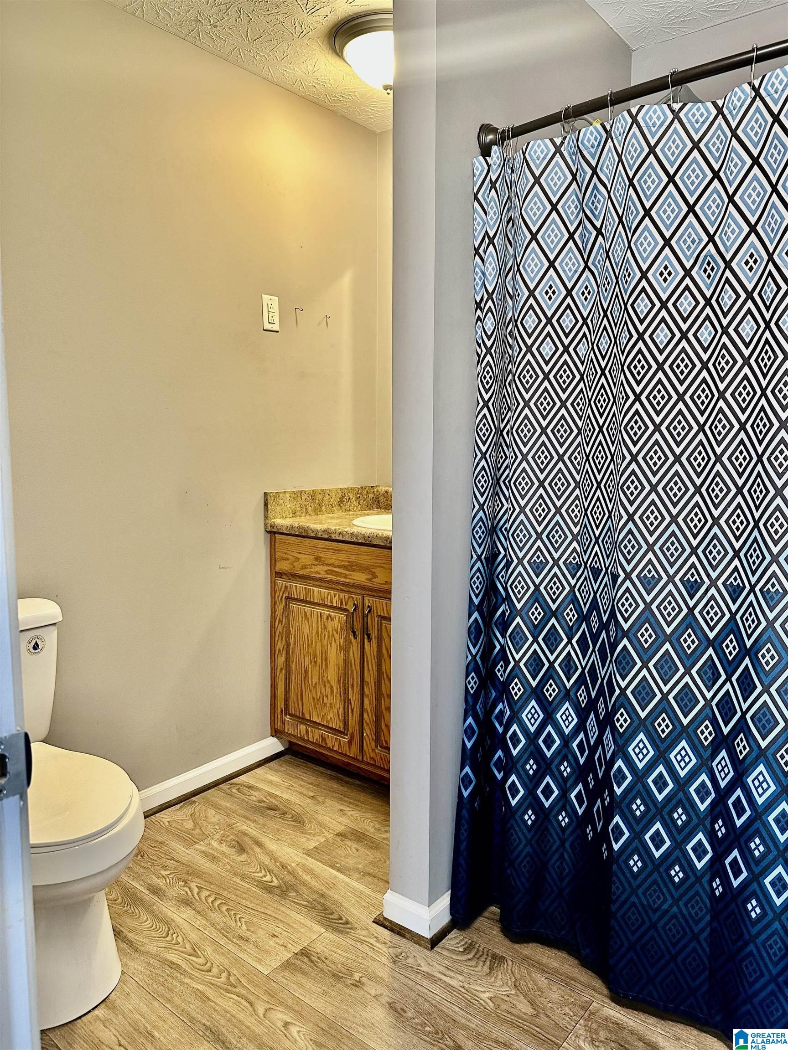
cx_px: 394
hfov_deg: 56.8
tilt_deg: -6.6
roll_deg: -0.6
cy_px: 525
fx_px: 728
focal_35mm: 24
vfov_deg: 71.6
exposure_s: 1/60
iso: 250
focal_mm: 6.86
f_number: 1.78
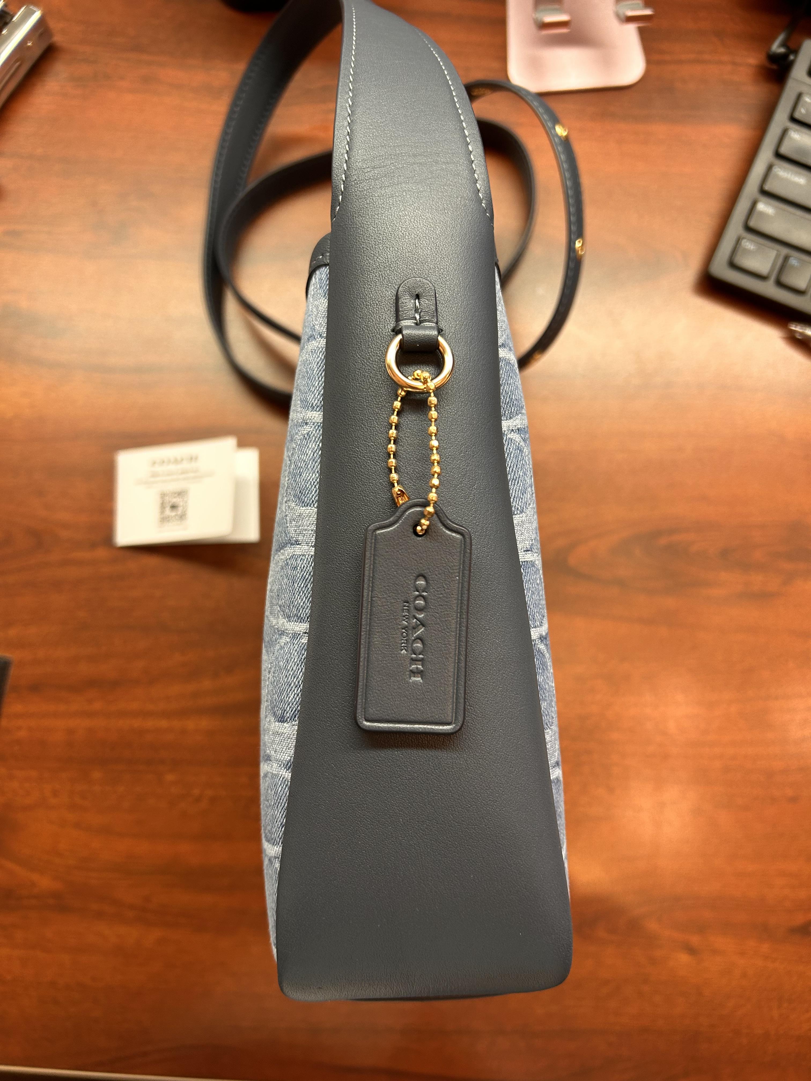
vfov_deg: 67.3
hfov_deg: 53.1
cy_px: 540
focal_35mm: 26
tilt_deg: -82.1
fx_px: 812
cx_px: 406
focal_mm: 5.7
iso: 100
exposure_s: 1/60
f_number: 1.5
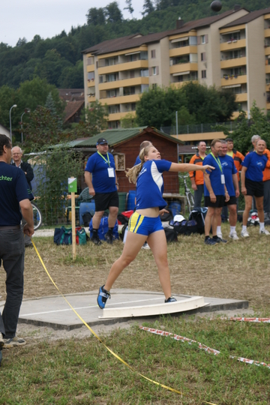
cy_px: 202
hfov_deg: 13.0
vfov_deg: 19.5
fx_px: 1181
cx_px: 135
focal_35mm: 105
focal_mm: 70
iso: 100
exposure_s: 1/250
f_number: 5.6
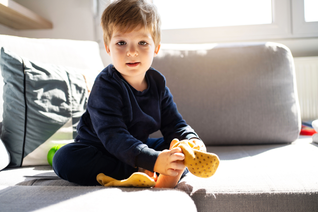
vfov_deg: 37.9
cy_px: 106
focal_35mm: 35
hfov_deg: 54.4
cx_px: 159
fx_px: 309
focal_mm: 35
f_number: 2
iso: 125
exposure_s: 1/640
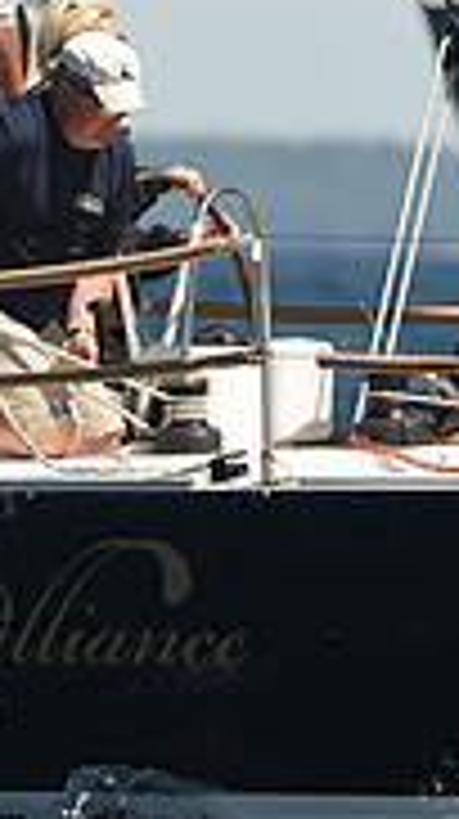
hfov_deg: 0.9
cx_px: 250
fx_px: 29053
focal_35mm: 1339
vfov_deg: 1.6
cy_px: 270
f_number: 5.6
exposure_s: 1/1000
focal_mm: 400
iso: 250
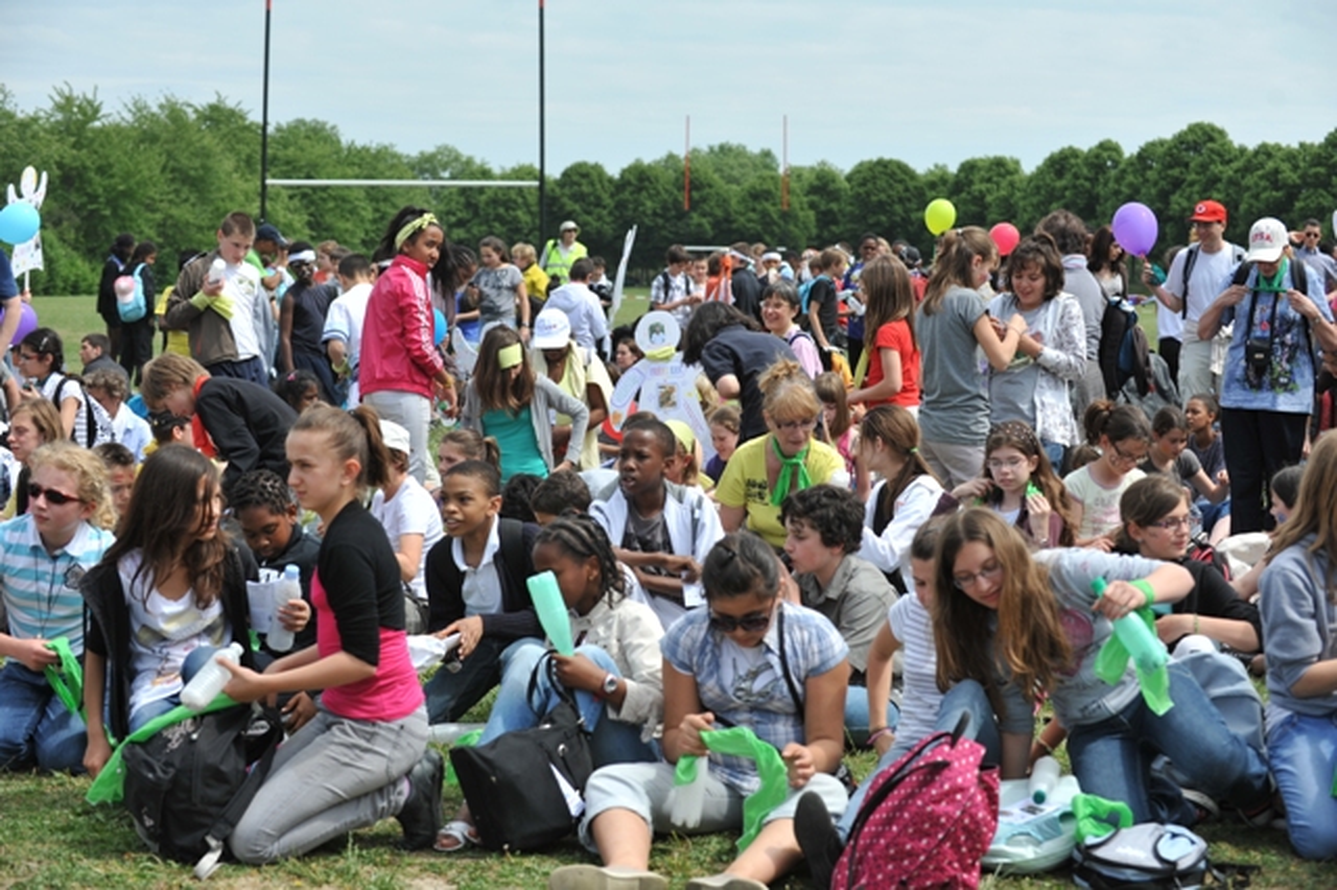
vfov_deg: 19.4
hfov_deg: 28.9
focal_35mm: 70
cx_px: 668
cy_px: 445
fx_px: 2598
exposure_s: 1/1000
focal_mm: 70
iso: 200
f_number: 5
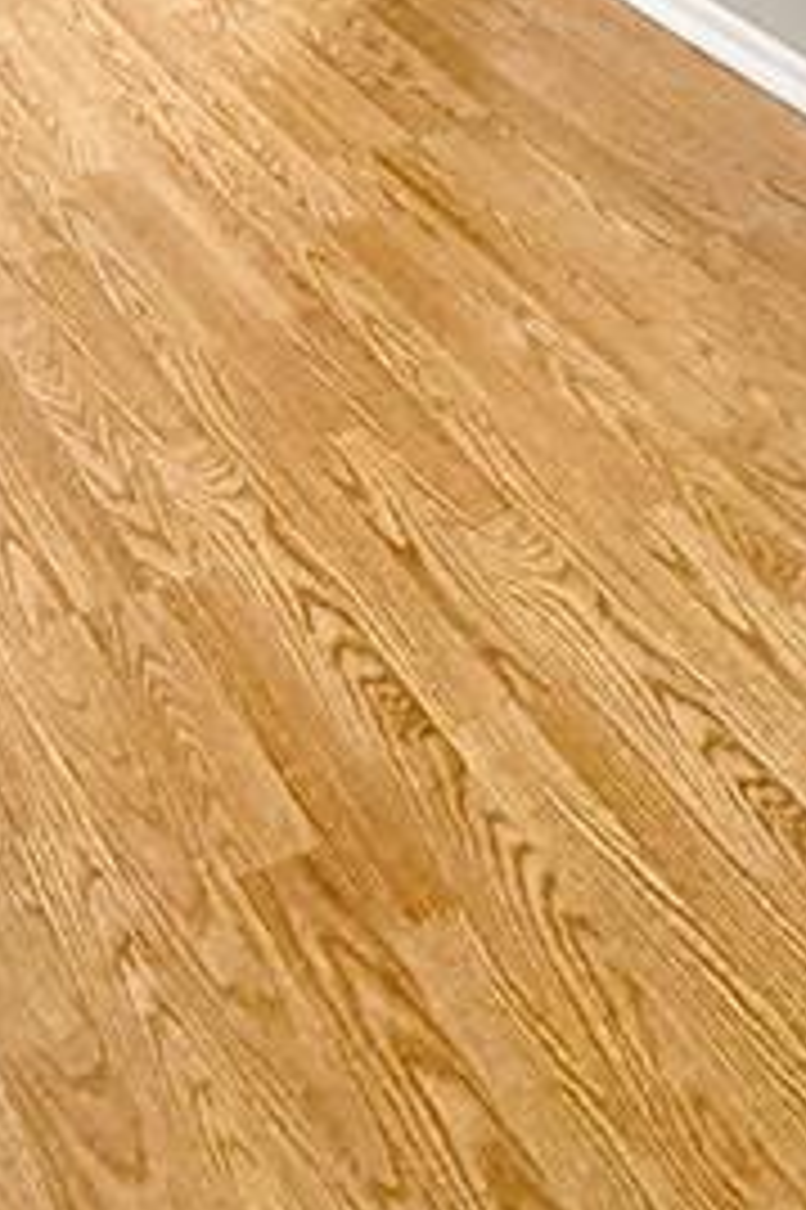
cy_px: -940
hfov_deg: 20.9
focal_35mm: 65
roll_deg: -1.7
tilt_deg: +3.0
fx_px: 2186
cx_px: 392
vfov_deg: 21.3
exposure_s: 1/120
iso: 320
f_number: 2.2
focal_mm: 2.22
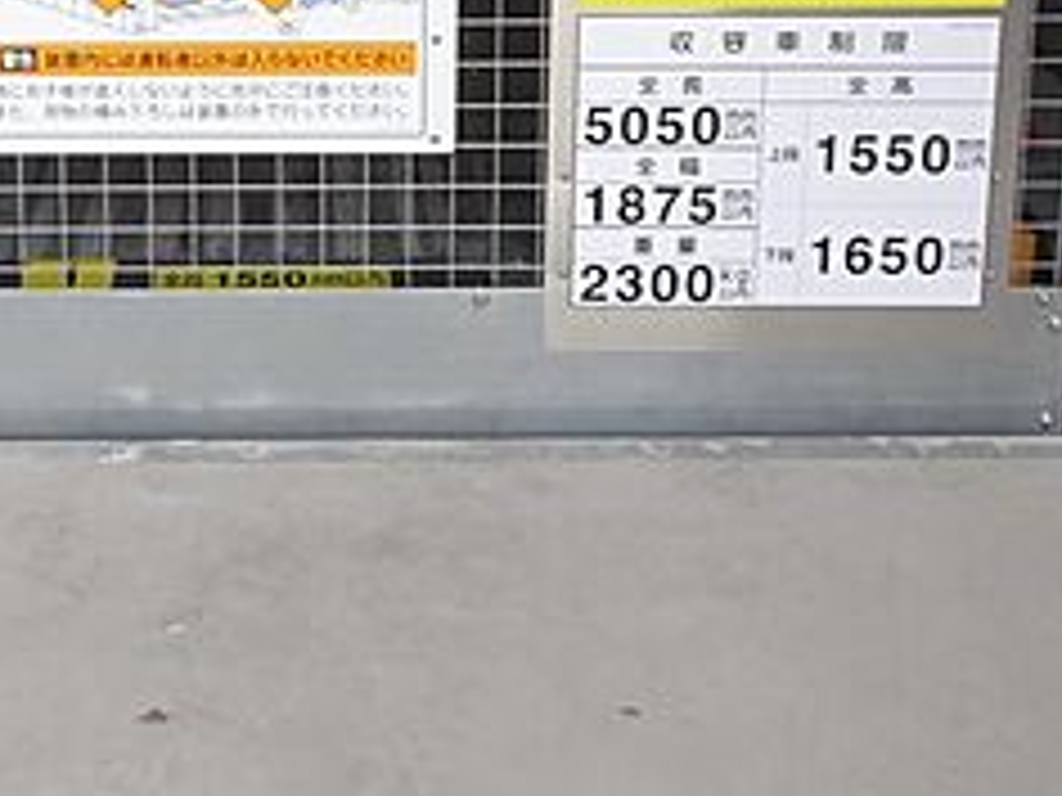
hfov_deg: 29.4
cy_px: -211
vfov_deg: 20.8
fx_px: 1994
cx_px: 274
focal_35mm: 65
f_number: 3.5
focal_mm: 4.1
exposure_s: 1/30
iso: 125
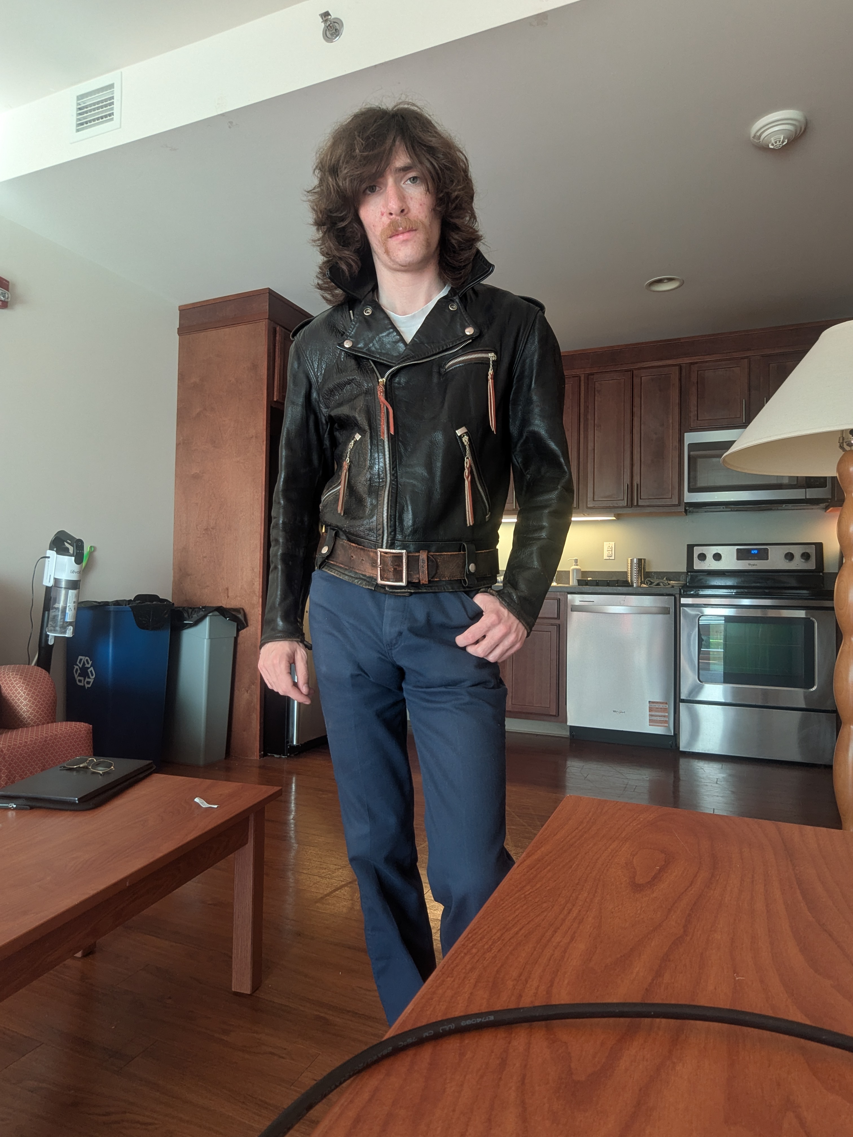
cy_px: 568
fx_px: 690
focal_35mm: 21
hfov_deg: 63.4
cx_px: 426
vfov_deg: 79.0
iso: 43
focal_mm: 2.74
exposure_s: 1/24
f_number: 2.2
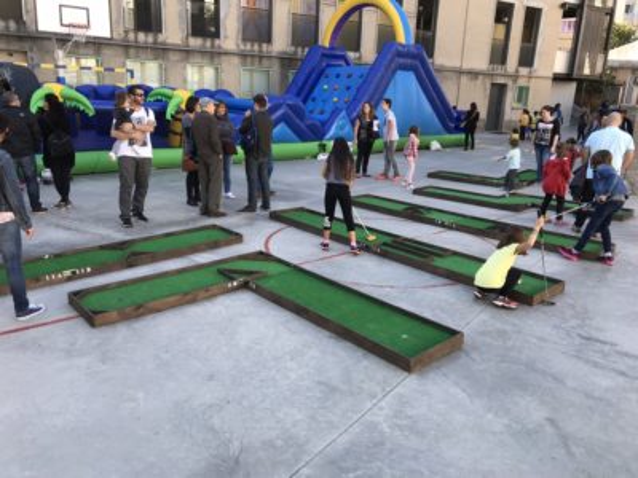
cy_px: 239
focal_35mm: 28
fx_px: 516
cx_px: 319
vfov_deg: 49.7
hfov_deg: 63.4
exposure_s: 1/237
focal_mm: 3.99
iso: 20
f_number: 1.8
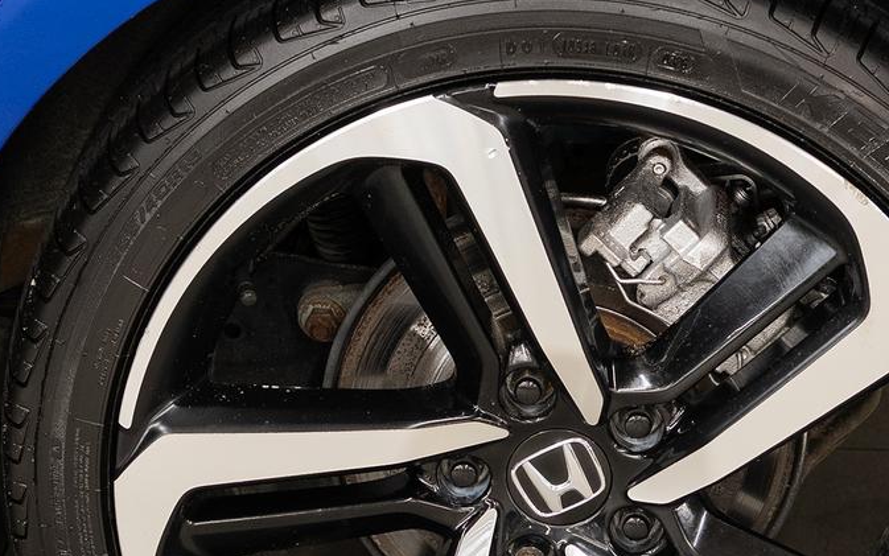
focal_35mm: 153
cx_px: 543
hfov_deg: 13.7
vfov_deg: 8.5
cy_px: 491
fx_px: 3708
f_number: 5.6
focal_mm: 46.9
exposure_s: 1/3
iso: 100
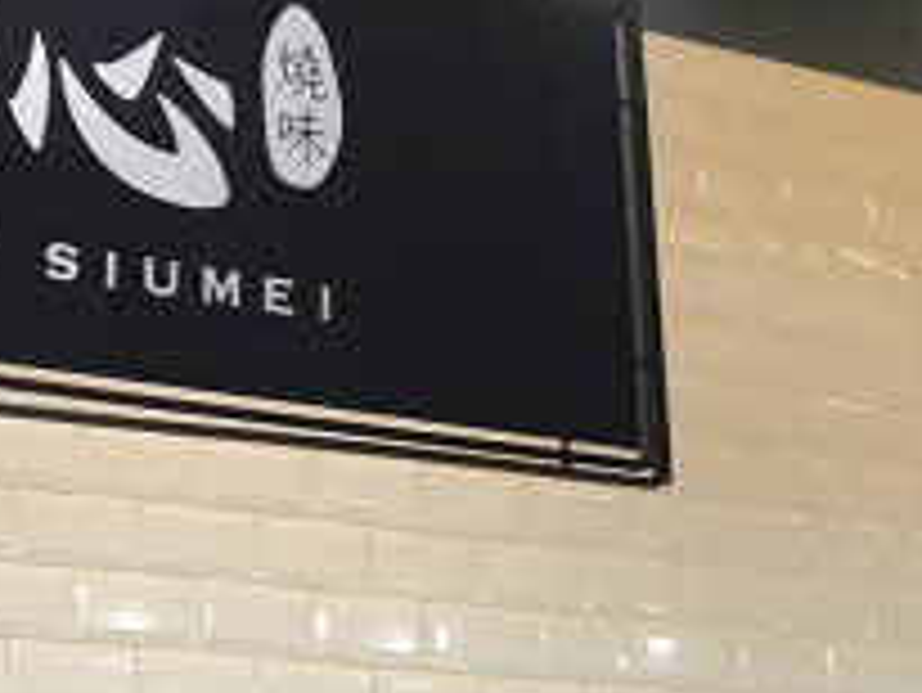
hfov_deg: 17.2
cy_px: -506
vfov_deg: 12.1
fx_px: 3038
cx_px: 657
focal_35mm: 114
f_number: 1.5
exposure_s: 1/60
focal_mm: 4.3
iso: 320
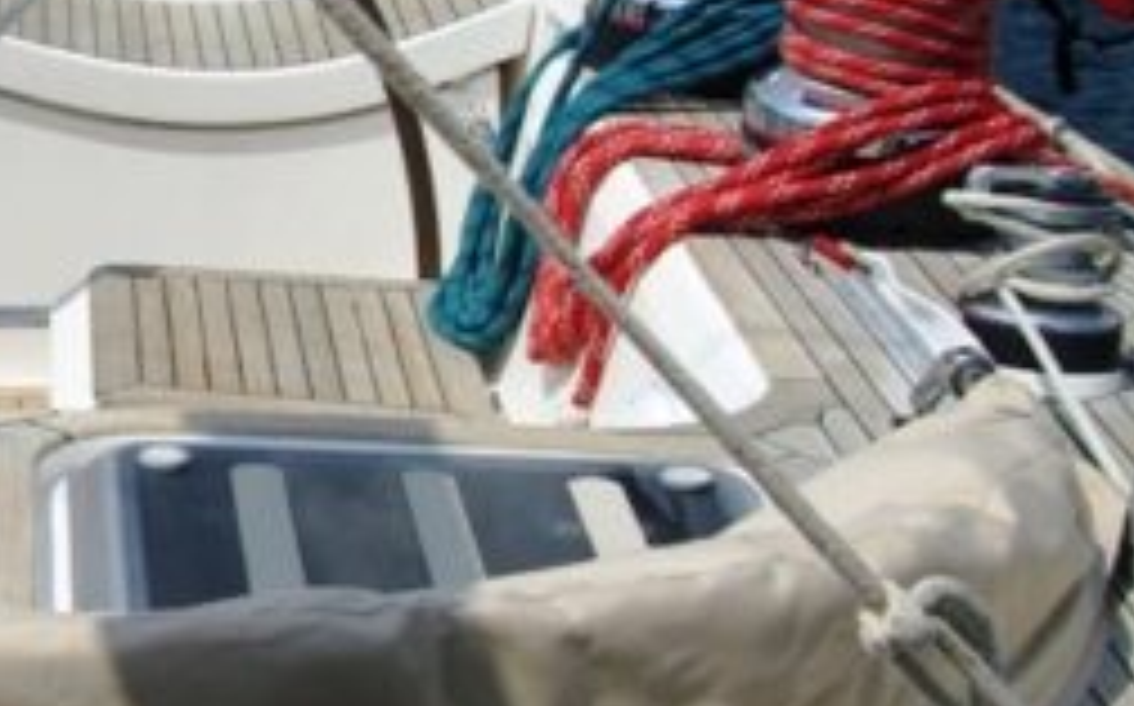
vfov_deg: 10.6
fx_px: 3798
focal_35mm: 123
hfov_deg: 16.3
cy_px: 292
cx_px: -194
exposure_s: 1/800
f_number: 5.6
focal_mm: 7.9
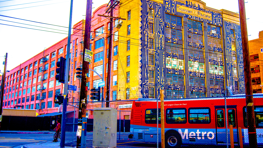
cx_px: 132
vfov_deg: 32.0
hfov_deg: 54.0
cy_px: 70
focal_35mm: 37
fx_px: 258
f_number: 3.8
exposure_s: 1/1500
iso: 400
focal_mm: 35
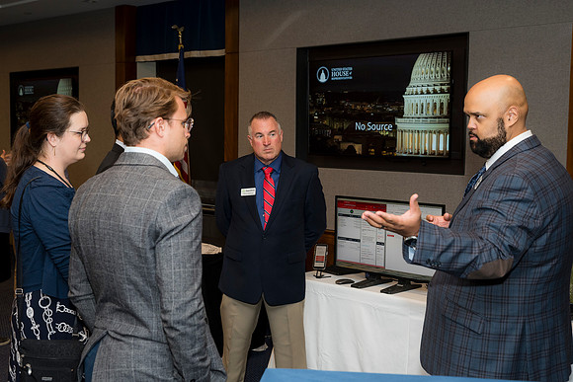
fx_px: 732
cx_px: 286
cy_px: 191
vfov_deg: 29.3
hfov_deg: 42.7
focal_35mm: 46
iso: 800
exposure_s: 1/125
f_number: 5
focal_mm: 46
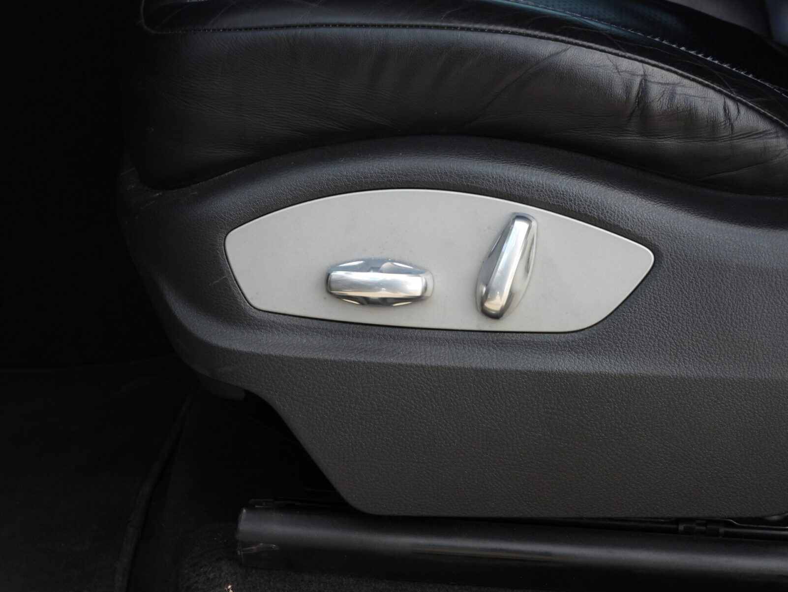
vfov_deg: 18.4
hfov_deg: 24.4
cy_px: 296
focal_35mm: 80
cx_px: 394
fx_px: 1821
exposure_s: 1/60
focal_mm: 14.4
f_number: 3.5
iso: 125
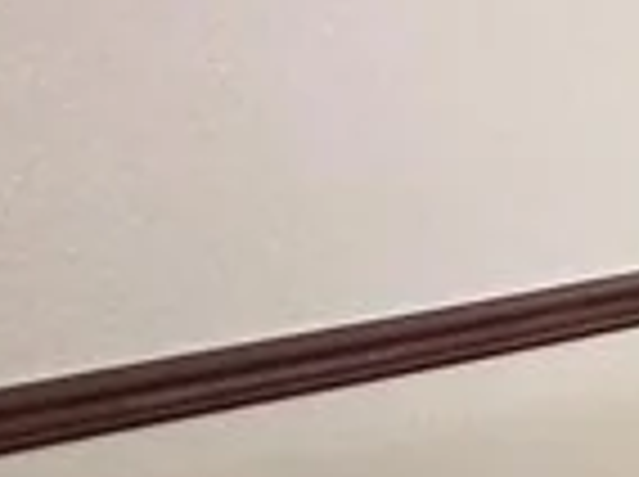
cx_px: 1881
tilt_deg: -15.7
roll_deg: -4.3
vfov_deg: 14.6
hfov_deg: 11.6
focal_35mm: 101
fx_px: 1861
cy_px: 266
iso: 320
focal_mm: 2.22
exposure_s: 1/120
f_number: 2.2
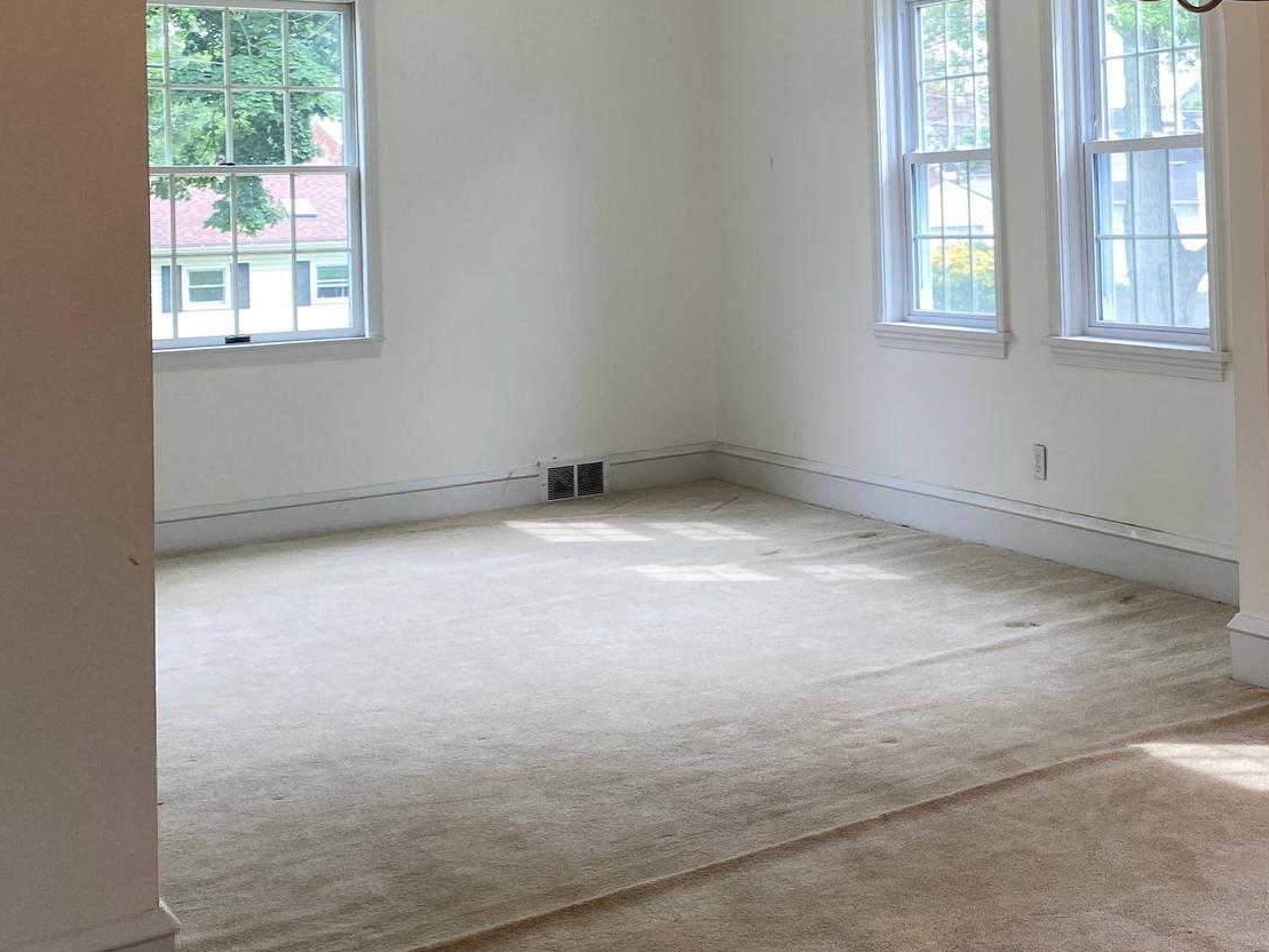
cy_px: 217
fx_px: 1760
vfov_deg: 29.7
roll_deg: +0.8
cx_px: 1141
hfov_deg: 37.1
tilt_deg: -1.9
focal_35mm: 48
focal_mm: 4.25
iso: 40
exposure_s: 1/120
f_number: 1.8
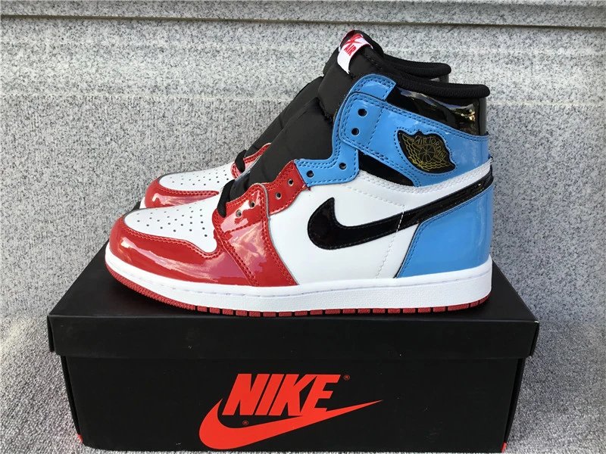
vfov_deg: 45.4
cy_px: 227
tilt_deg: -21.7
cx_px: 303
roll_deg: -0.7
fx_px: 543
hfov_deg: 58.4
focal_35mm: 31
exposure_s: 1/162
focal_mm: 3.3
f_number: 2.4
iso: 25
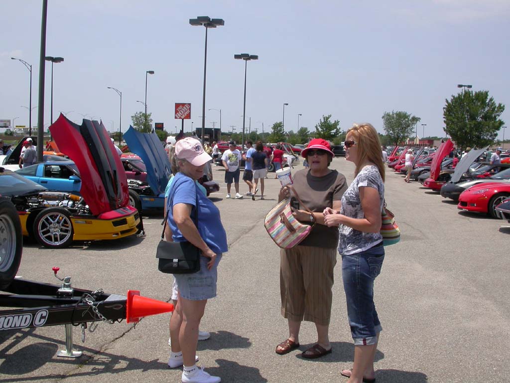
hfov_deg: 49.0
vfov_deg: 37.7
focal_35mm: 38
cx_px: 255
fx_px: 560
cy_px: 192
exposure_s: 1/422
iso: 100
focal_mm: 7.85
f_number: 7.5
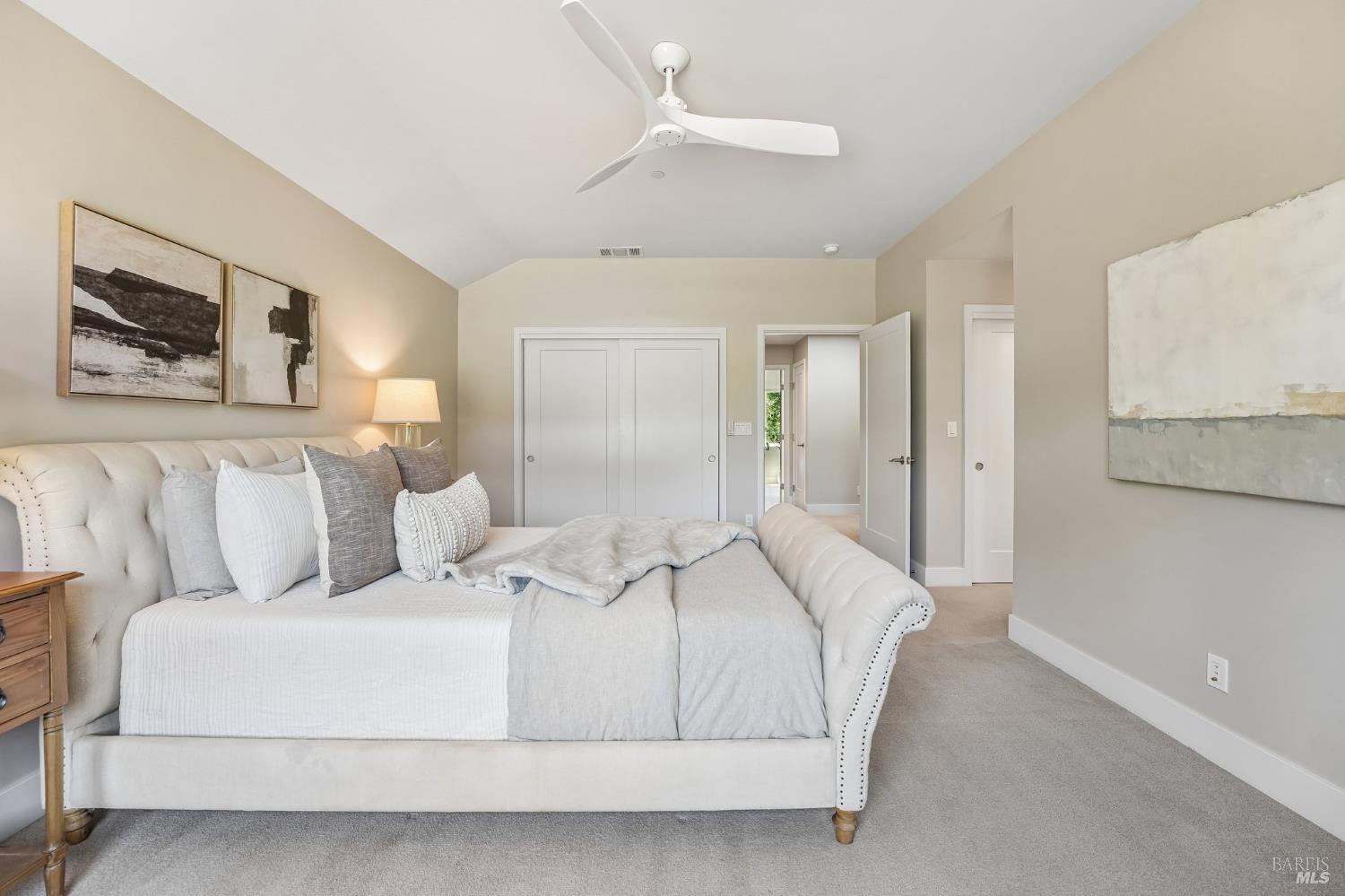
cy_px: 448
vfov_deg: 81.2
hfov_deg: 104.3
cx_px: 672
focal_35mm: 14
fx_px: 523
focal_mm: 14
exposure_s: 1/40
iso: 640
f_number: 8
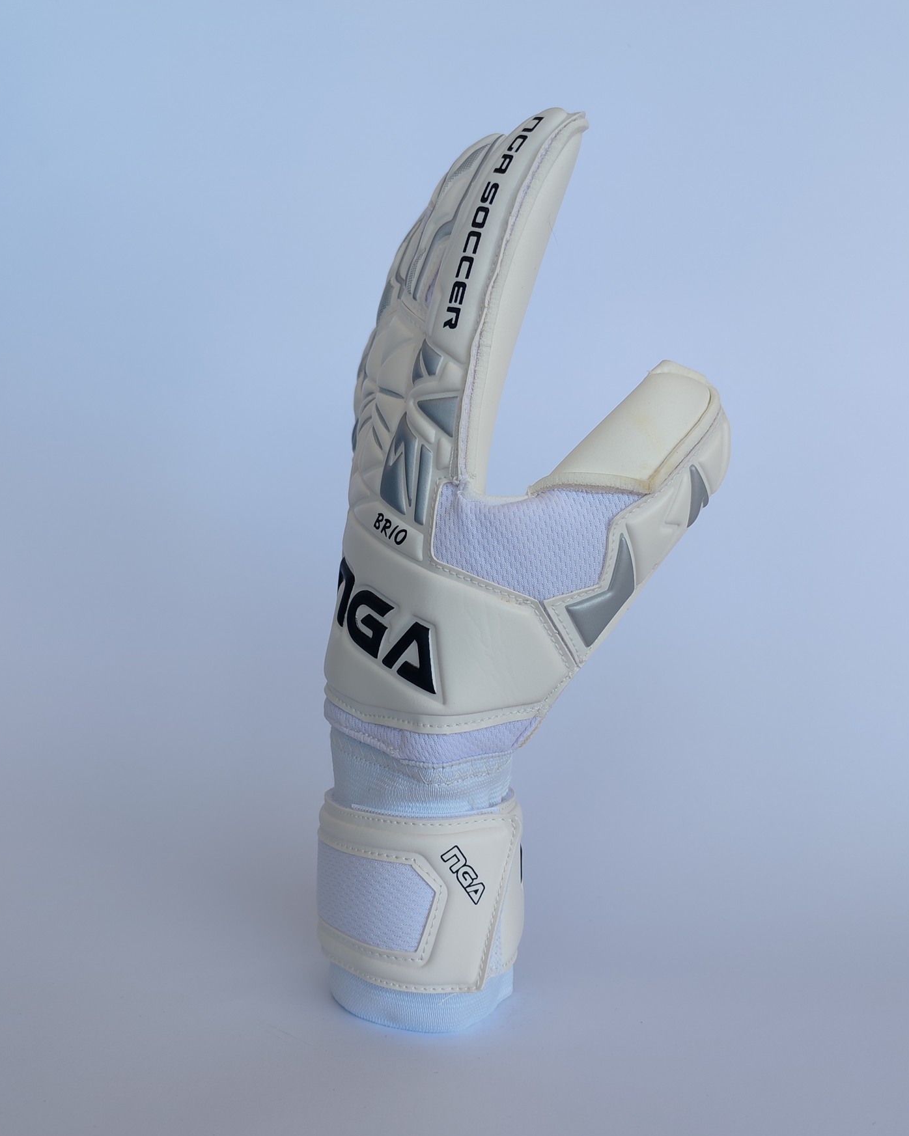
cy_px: 624
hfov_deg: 50.0
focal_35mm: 29
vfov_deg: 60.3
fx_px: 975
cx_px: 459
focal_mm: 6.12
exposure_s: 1/120
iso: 50
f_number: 1.9
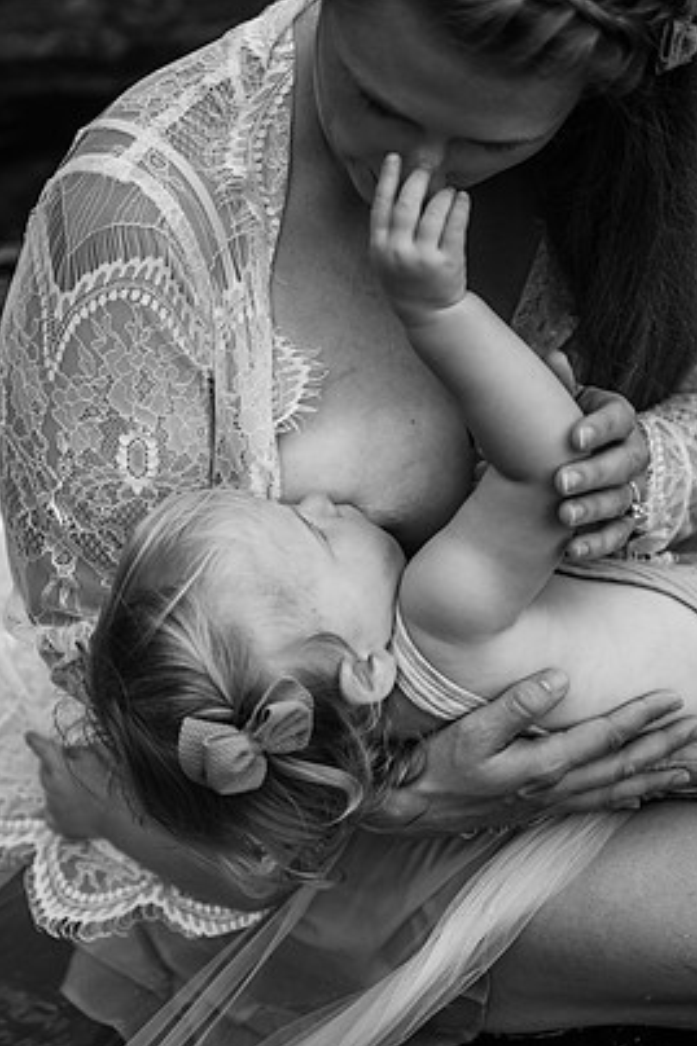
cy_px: 526
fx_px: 2267
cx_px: 334
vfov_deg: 26.0
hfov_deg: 17.5
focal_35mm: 78
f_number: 2.8
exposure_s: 1/1000
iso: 500
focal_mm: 70
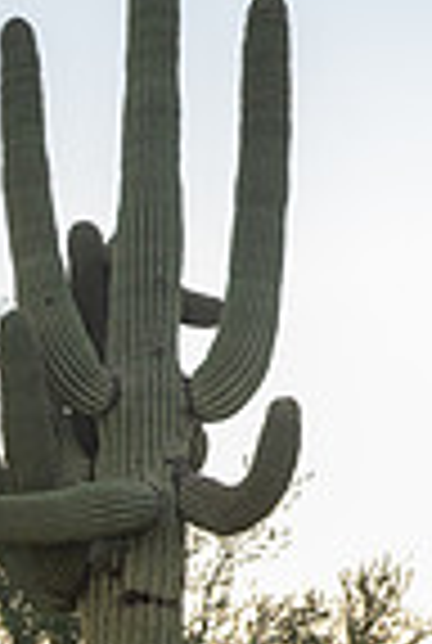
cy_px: 937
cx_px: -144
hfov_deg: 11.8
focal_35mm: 113
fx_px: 2024
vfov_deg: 16.6
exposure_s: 1/125
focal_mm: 36
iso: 500
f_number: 5
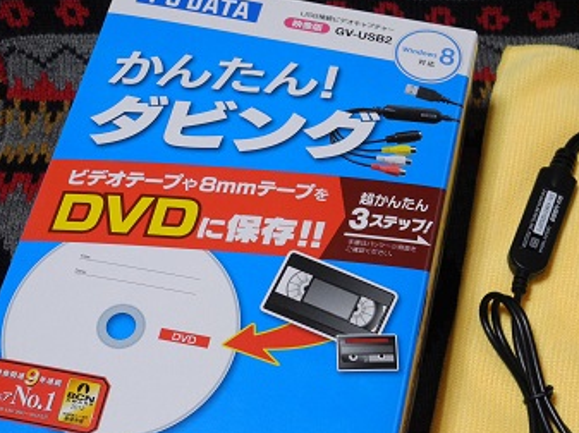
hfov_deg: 28.7
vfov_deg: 21.8
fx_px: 1119
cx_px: 400
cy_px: 304
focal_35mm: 67
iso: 352
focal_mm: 8.8
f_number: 3.2
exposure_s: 1/30
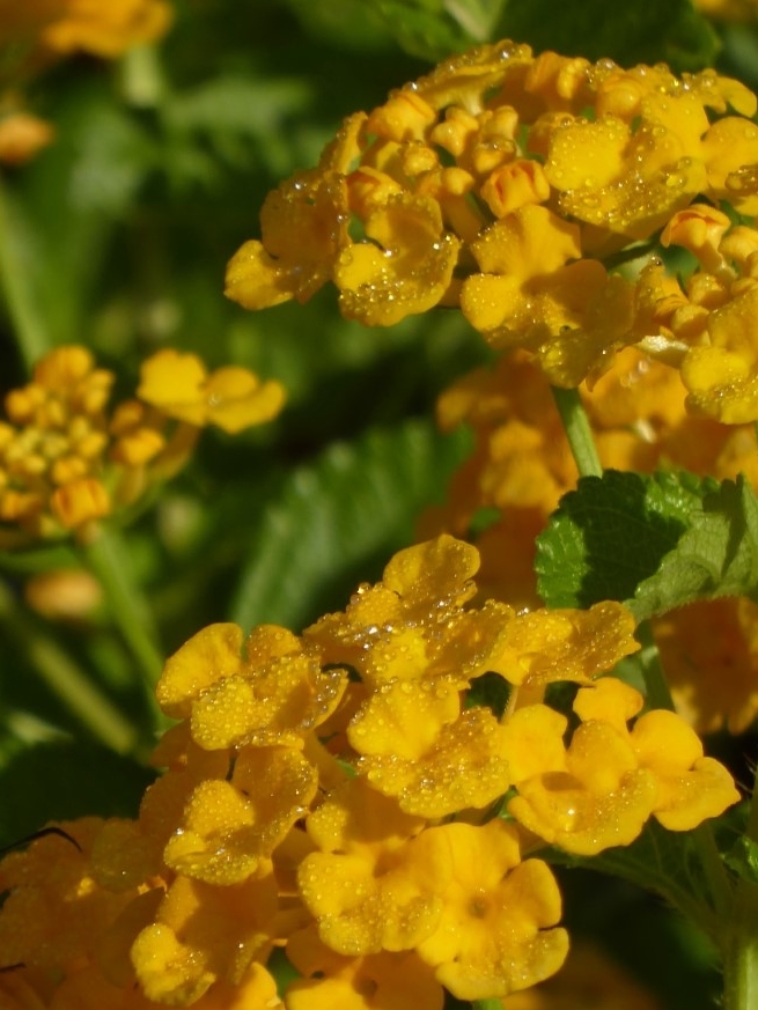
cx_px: 299
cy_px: 724
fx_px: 17222
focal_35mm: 590
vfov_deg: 3.4
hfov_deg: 2.5
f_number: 5.9
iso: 80
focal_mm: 57.7
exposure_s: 1/500
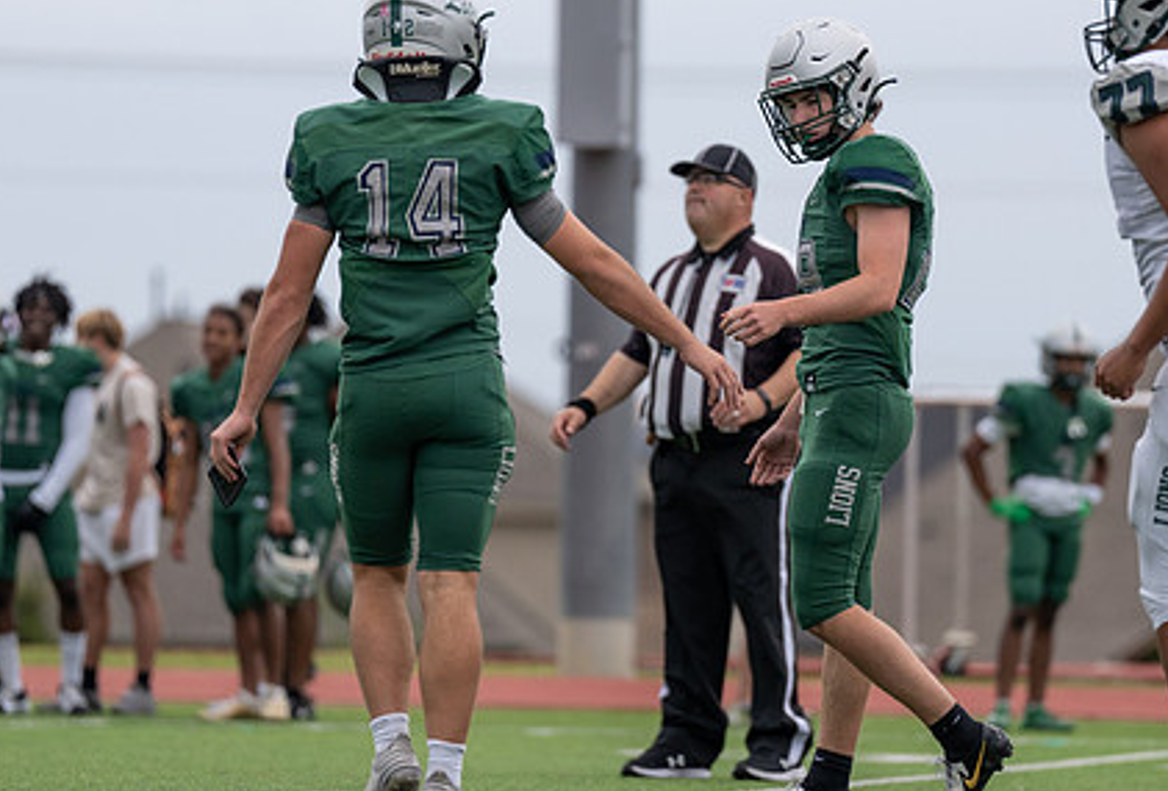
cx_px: 694
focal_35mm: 383
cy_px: 408
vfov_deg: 3.6
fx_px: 12485
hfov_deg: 5.4
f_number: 2.8
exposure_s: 1/1250
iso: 250
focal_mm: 200
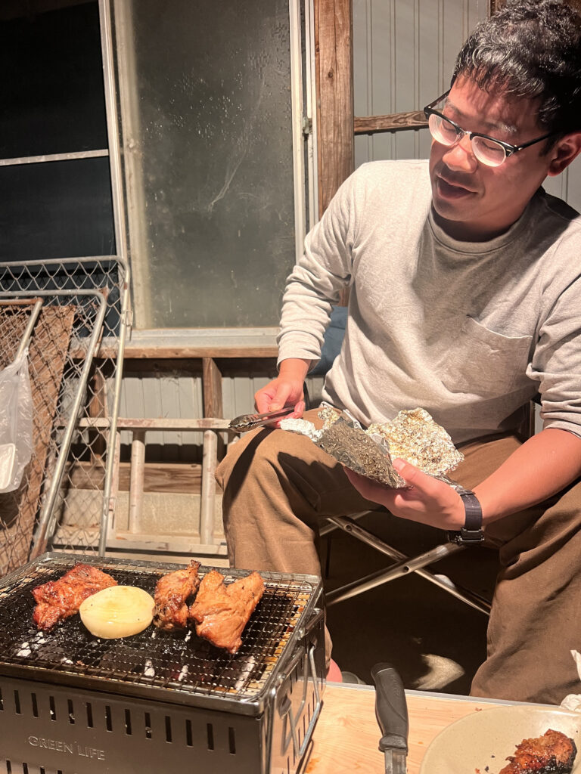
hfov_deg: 53.1
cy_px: 387
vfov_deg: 67.3
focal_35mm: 26
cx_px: 290
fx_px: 582
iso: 200
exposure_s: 1/50
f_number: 1.5
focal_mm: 5.7
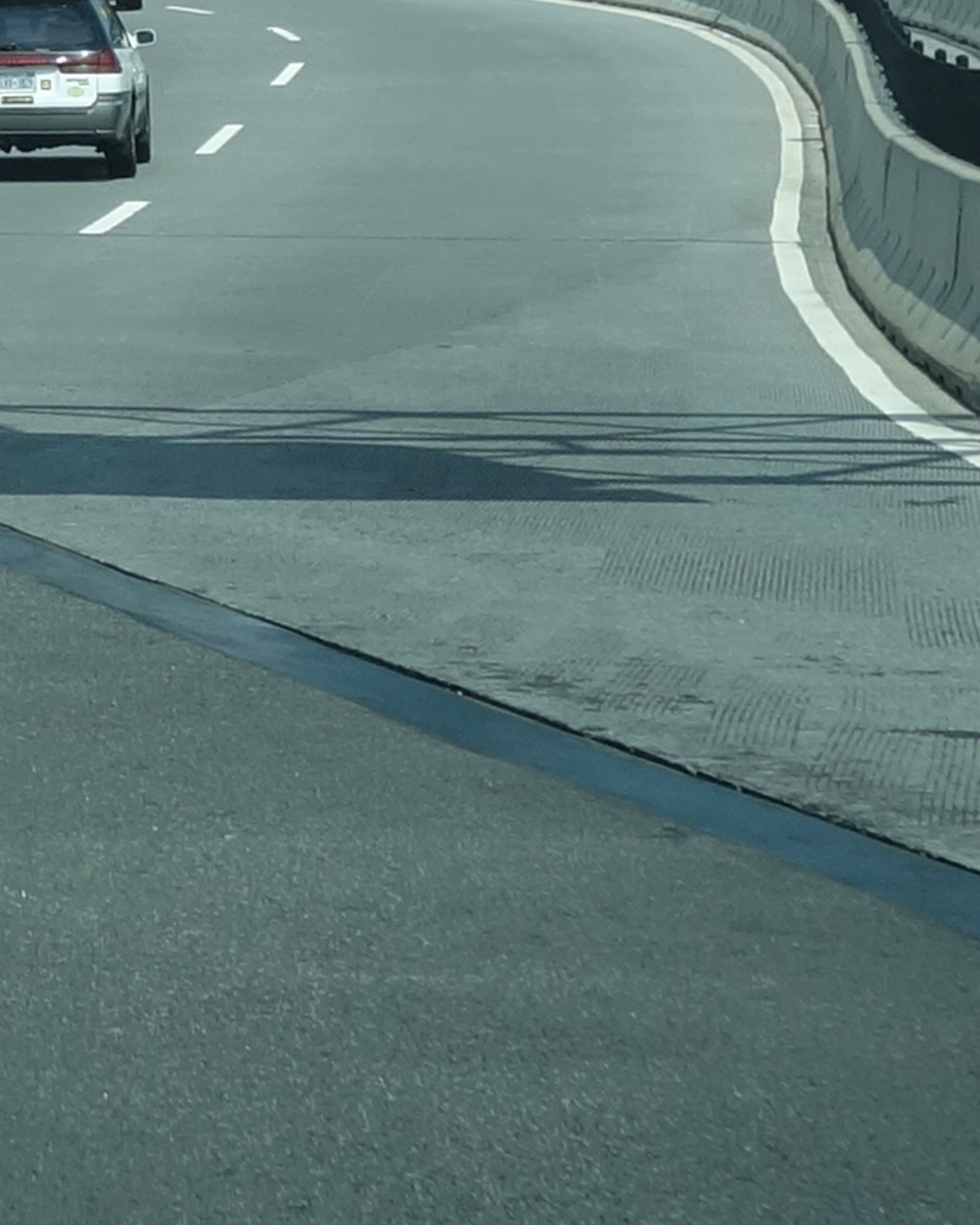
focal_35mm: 164
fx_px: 5949
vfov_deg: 10.7
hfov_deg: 9.1
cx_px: -703
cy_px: -1238
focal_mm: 10.4
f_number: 5
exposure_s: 1/800
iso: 125
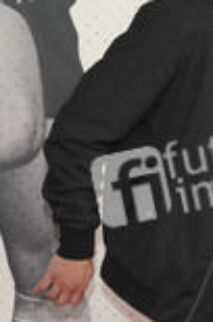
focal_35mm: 182
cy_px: 282
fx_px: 1622
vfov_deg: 11.3
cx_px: 259
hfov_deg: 7.4
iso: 2500
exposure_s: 1/250
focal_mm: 70
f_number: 8
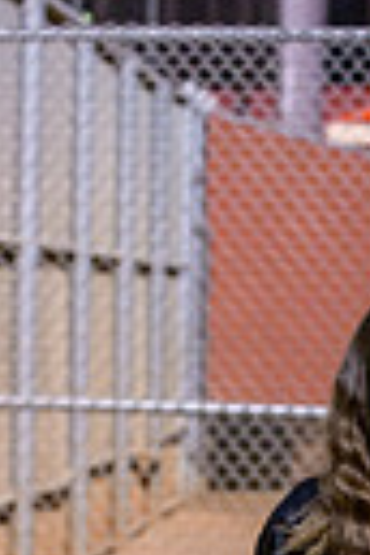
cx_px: 422
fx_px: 3777
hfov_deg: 5.6
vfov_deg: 8.1
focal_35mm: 245
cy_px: 964
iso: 4000
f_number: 5
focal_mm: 70
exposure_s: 1/250
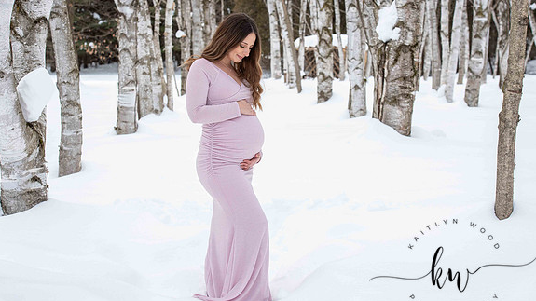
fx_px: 1051
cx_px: 268
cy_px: 150
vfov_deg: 16.3
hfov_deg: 28.6
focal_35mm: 74
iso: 400
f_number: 6.3
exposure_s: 1/320
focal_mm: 70
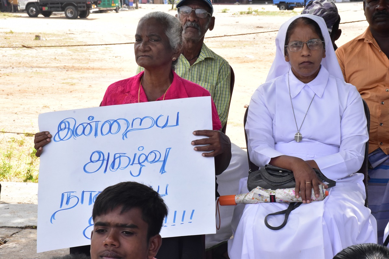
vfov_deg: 13.0
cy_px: 130
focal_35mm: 105
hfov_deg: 19.5
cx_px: 194
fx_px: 1134
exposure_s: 1/200
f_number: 25
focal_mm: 70
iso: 2000
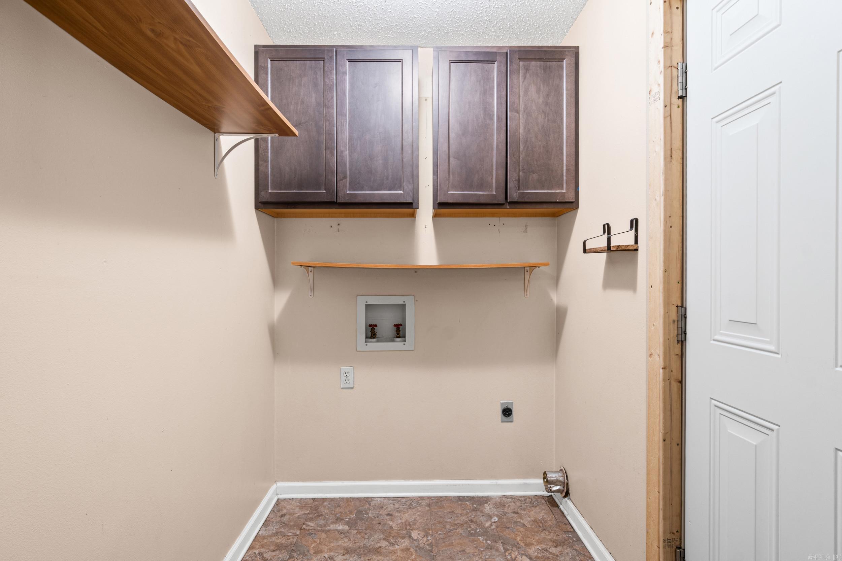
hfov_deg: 90.0
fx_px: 421
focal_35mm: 18
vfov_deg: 67.4
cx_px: 421
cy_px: 280
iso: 250
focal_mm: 12
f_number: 9
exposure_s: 2
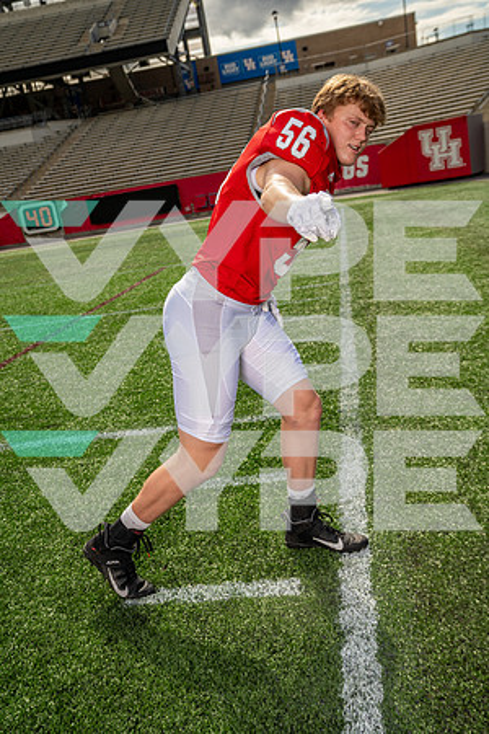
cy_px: 367
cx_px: 244
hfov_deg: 37.9
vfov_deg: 54.4
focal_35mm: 35
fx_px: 713
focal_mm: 35
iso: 100
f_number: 5.6
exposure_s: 1/500
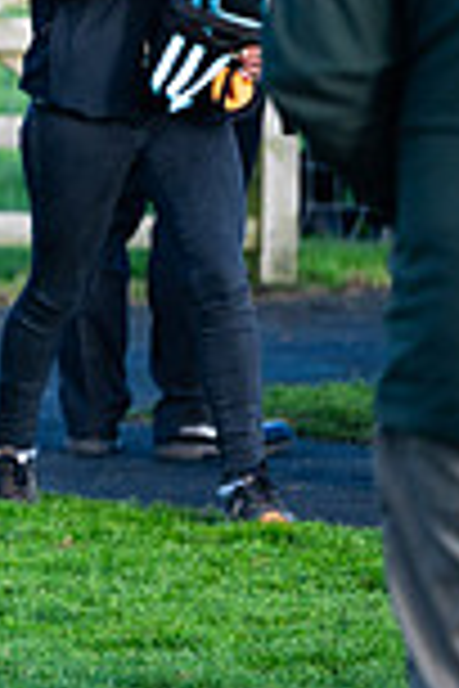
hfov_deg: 2.0
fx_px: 12985
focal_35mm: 679
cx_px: -928
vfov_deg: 3.0
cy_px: -49
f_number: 3.5
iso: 320
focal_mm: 165
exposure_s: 1/1000
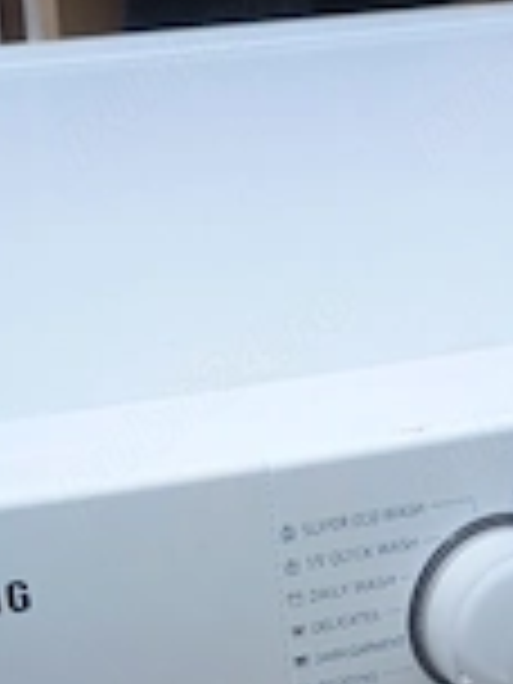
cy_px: 801
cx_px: 292
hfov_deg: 22.2
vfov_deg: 26.4
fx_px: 1304
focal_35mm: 66
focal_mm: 4.6
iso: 25
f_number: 2
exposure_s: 1/714
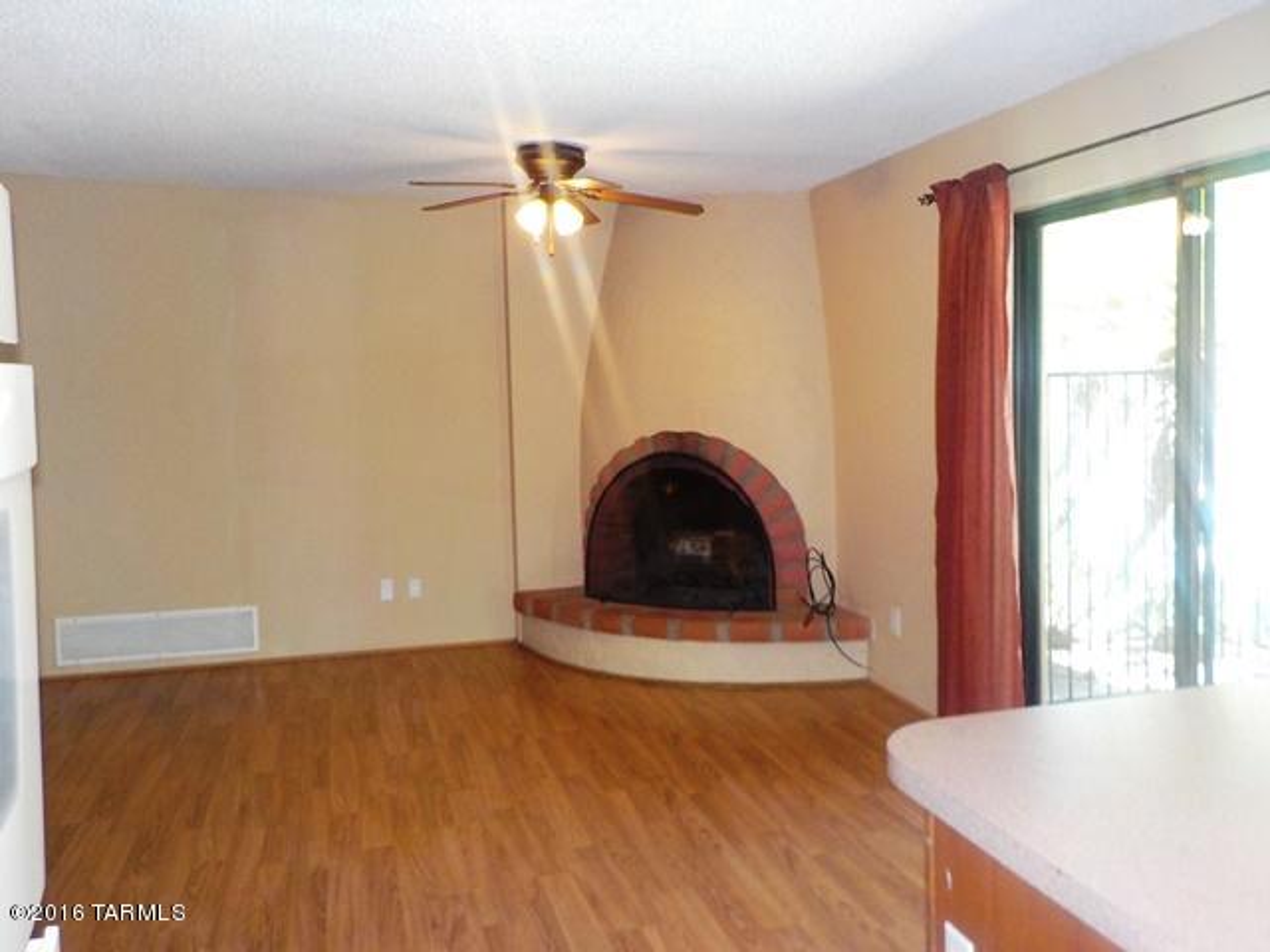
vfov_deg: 46.8
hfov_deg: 60.0
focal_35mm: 30
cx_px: 635
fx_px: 1101
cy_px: 476
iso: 320
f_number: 3.3
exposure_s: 1/30
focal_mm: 4.1
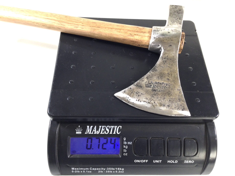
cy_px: 88
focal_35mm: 31
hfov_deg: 58.4
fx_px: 210
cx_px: 118
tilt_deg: -59.4
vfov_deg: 45.4
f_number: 2.4
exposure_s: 1/50
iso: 32
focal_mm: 3.3
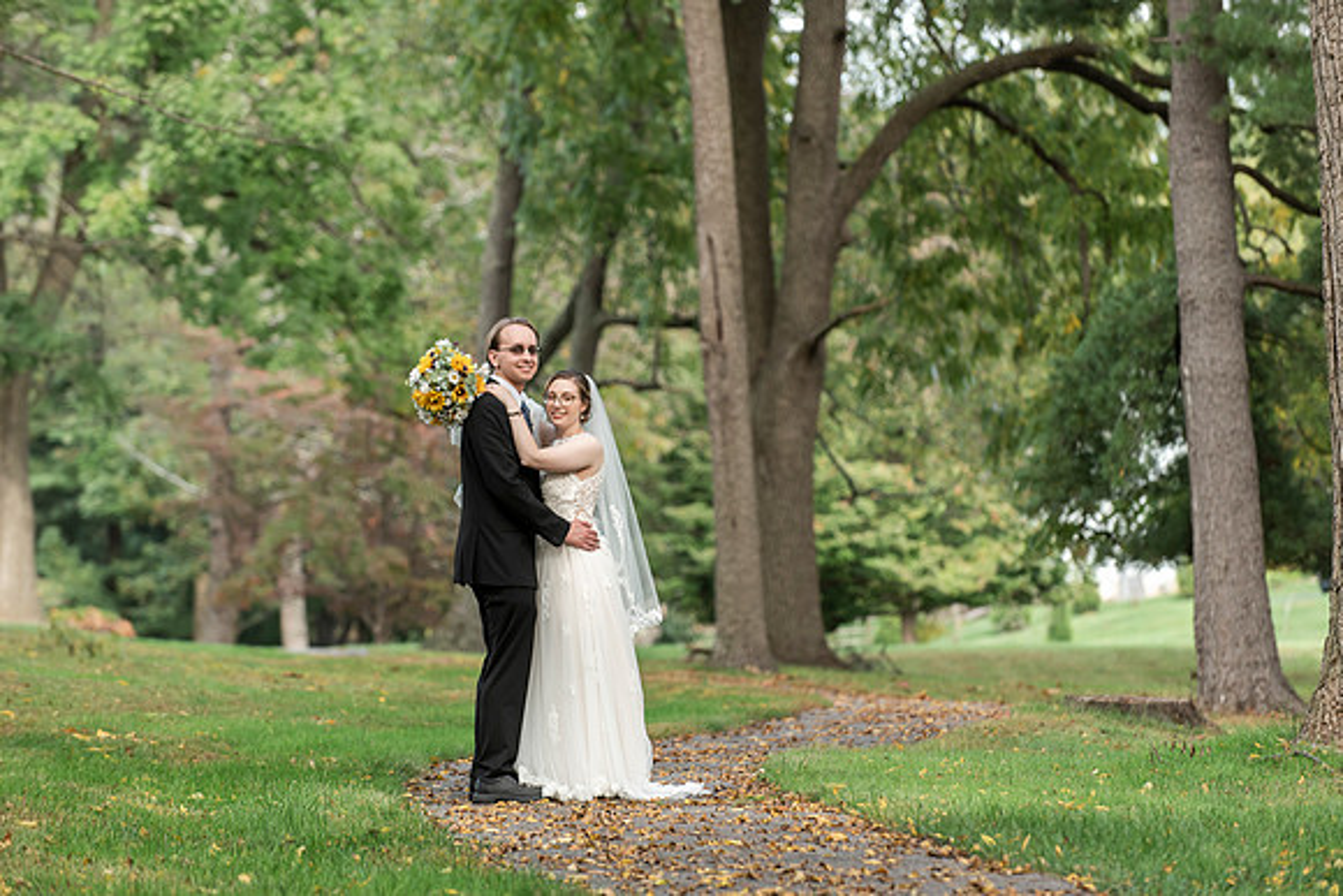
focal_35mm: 172
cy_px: 448
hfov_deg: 11.9
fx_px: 6426
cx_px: 672
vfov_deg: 8.0
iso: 400
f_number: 4
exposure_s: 1/320
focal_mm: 170
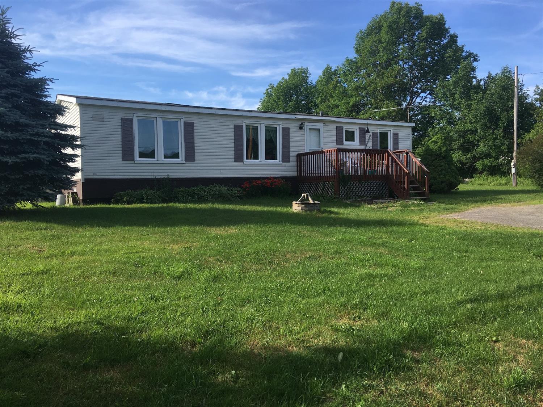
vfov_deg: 48.2
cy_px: 204
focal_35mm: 29
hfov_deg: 61.7
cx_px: 272
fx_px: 455
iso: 25
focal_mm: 4.15
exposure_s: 1/855
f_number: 2.2
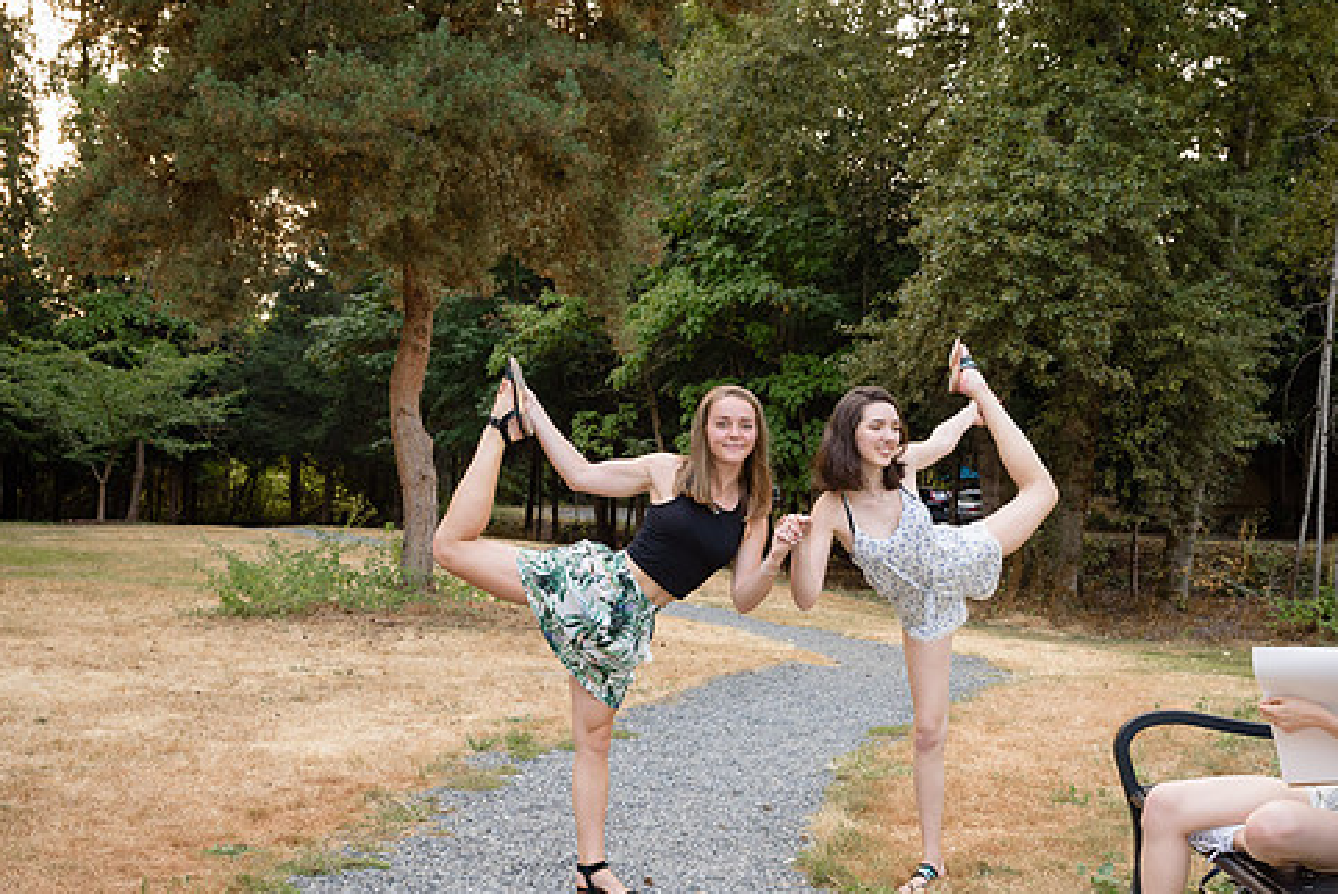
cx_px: 772
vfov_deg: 27.4
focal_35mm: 49
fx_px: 1822
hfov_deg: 40.2
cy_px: 594
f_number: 8
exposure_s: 1/80
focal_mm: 36
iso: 1000
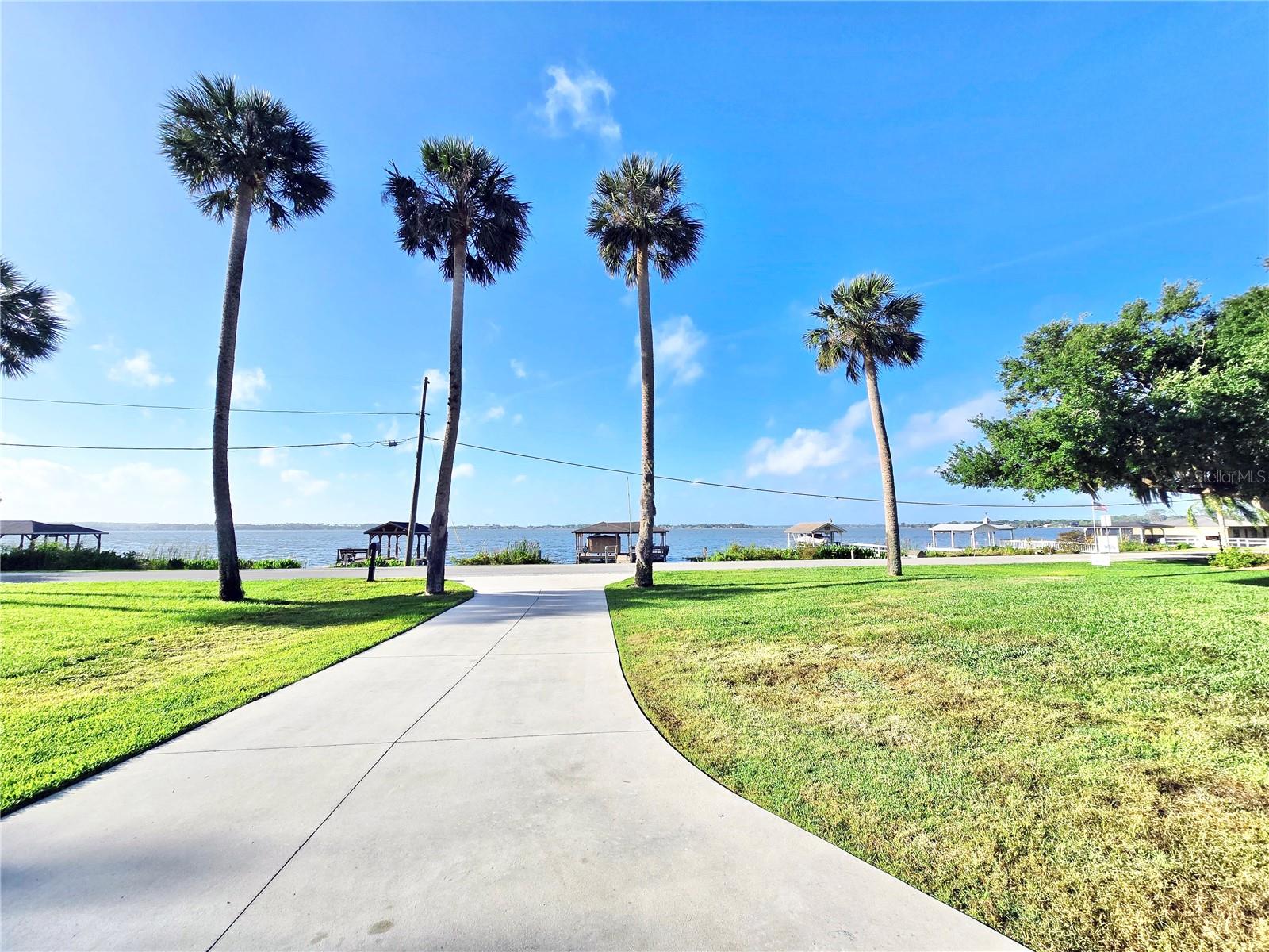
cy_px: 476
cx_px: 634
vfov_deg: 89.9
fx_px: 477
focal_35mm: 13
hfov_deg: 106.2
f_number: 2.2
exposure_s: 1/2657
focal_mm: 2.2
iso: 50
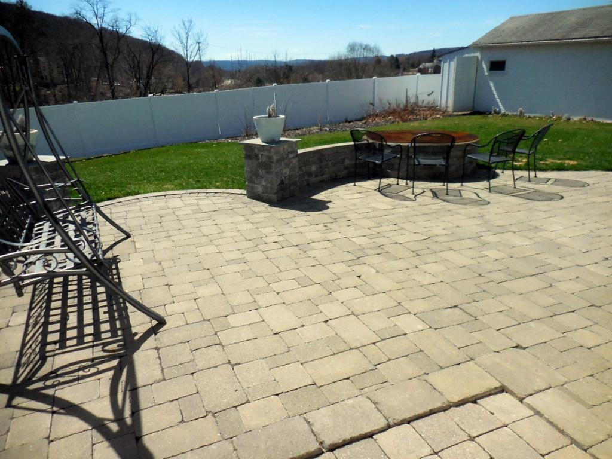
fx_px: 442
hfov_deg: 69.4
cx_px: 306
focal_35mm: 25
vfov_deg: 54.9
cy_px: 230
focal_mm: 4.5
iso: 400
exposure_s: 1/640
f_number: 10.5
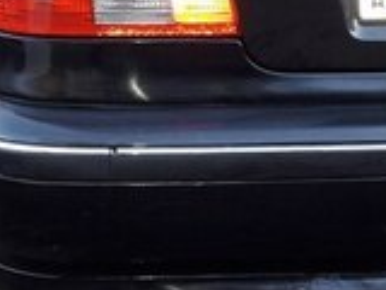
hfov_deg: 22.4
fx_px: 970
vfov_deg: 15.9
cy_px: -106
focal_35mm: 87
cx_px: 251
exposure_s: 1/33
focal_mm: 3.7
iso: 50
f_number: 1.9
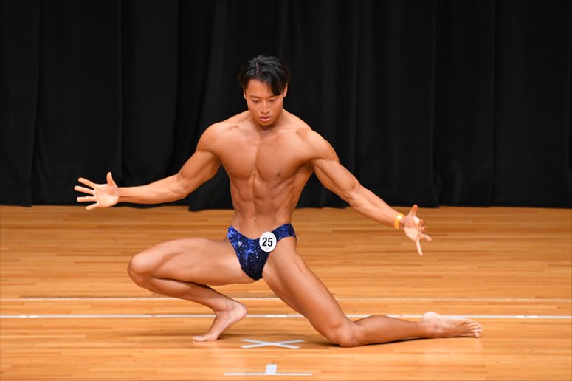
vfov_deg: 3.7
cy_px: 190
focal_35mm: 375
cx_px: 286
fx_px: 5956
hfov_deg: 5.5
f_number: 5.6
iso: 4000
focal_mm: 250
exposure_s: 1/400
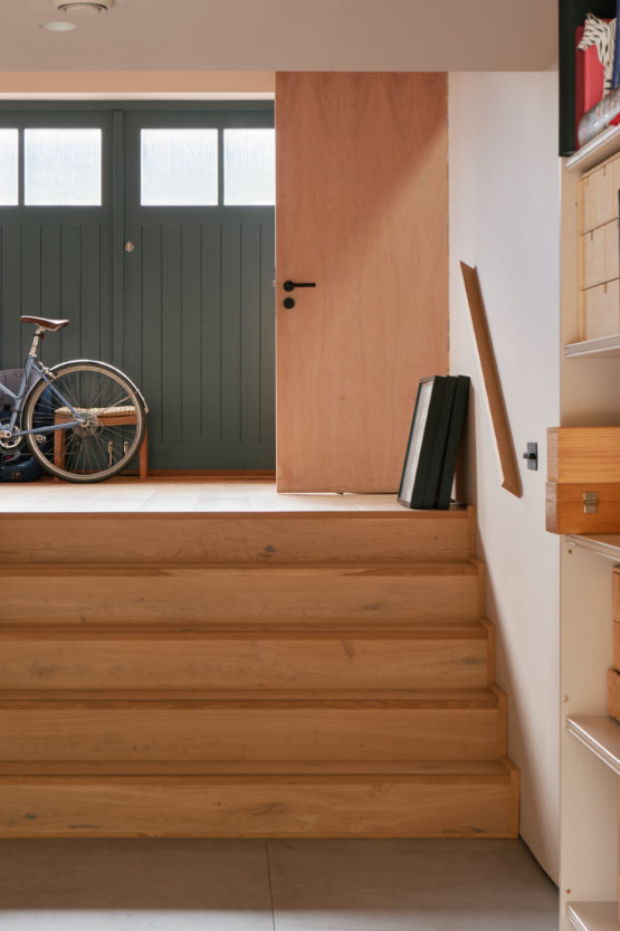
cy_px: 420
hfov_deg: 20.9
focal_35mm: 65
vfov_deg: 30.9
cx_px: 222
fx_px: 1680
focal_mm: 31.1
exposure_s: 1/10
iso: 400
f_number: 8
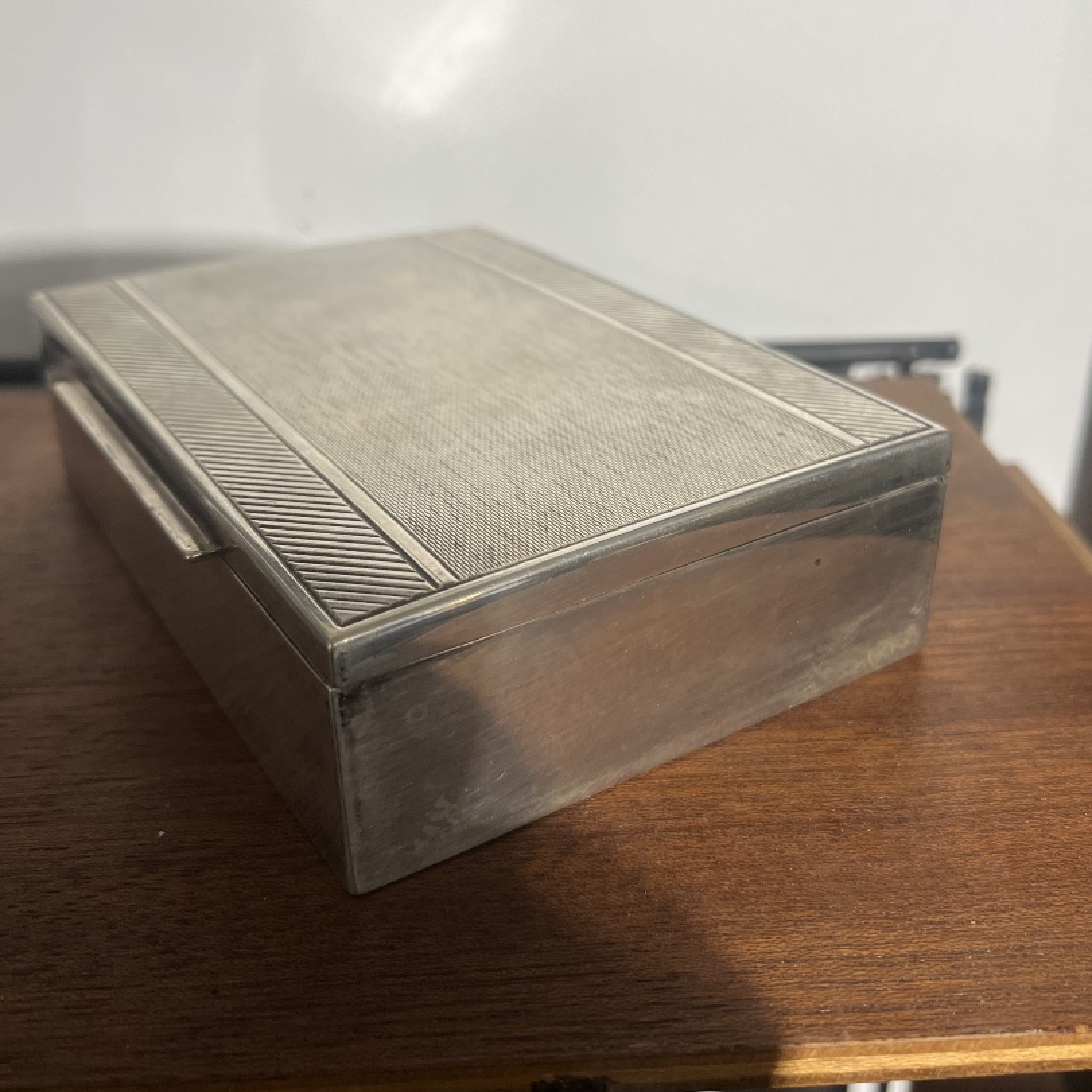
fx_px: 1213
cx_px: 594
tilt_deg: -26.7
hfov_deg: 48.4
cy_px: 470
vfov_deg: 48.3
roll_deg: +0.0
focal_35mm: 34
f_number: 1.6
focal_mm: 5.1
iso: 80
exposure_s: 1/100
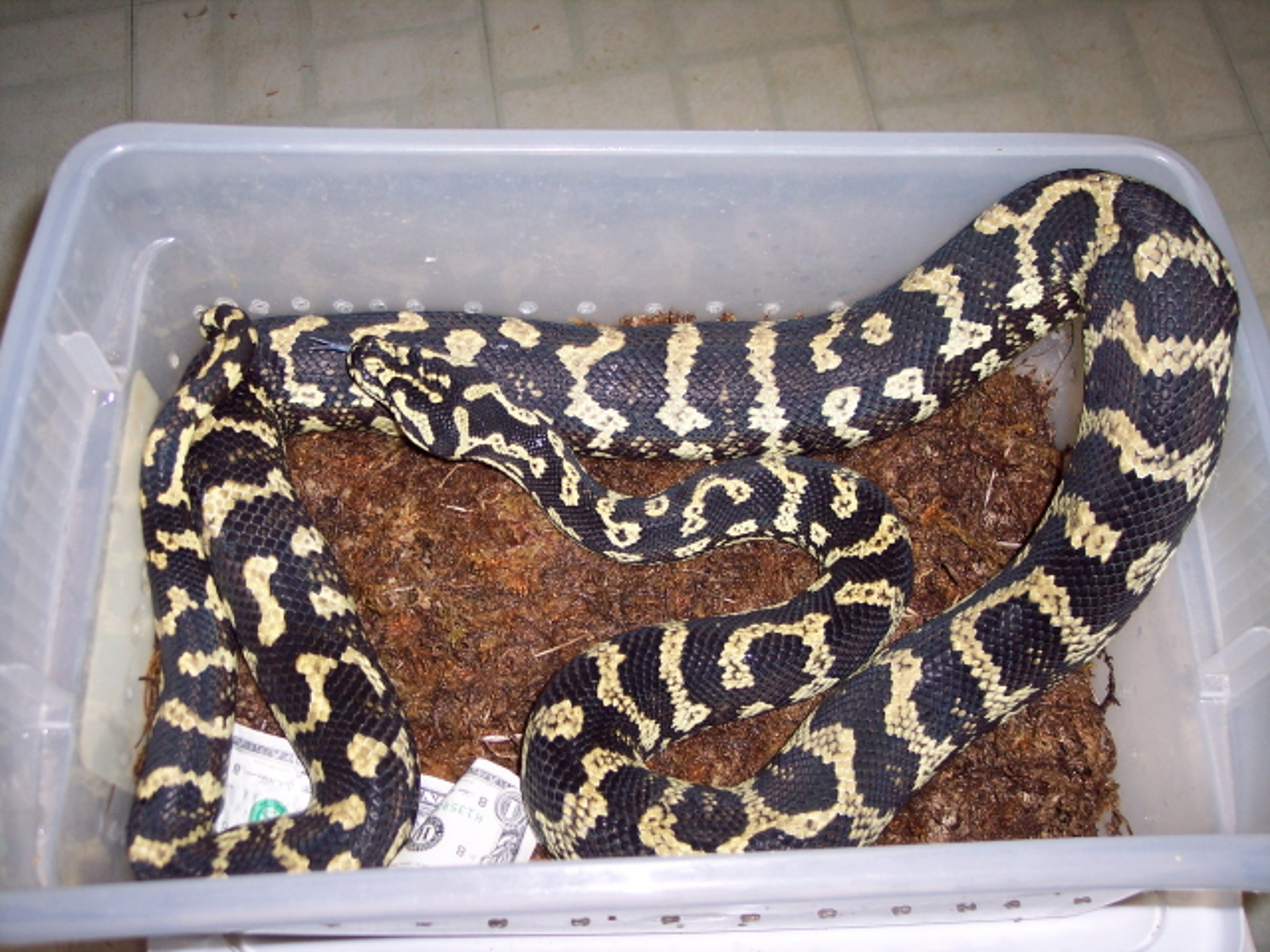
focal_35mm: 39
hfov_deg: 47.9
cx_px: 635
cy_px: 476
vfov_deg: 36.8
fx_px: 1431
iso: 100
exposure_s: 1/60
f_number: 2.8
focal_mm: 8
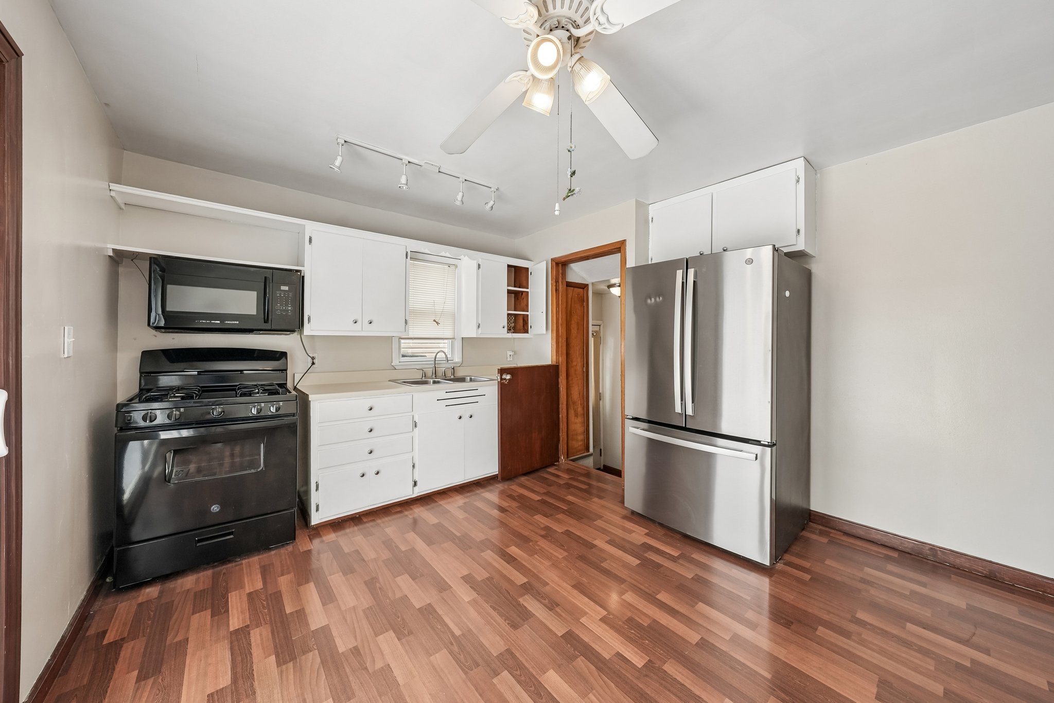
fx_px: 351
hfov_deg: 112.6
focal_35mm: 12
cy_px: 352
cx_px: 527
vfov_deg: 90.0
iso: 200
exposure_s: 1/30
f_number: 8
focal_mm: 12
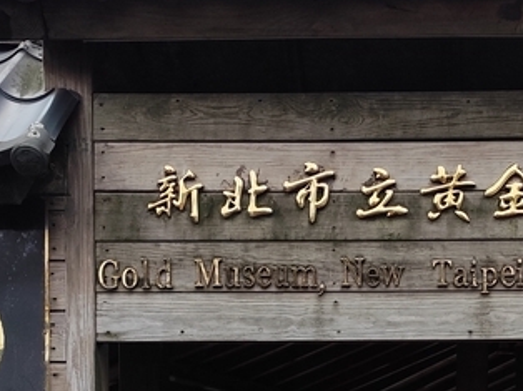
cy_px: 451
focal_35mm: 88
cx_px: 446
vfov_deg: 16.2
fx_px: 1329
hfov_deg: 21.9
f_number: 1.65
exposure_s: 1/436
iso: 50
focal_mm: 6.19
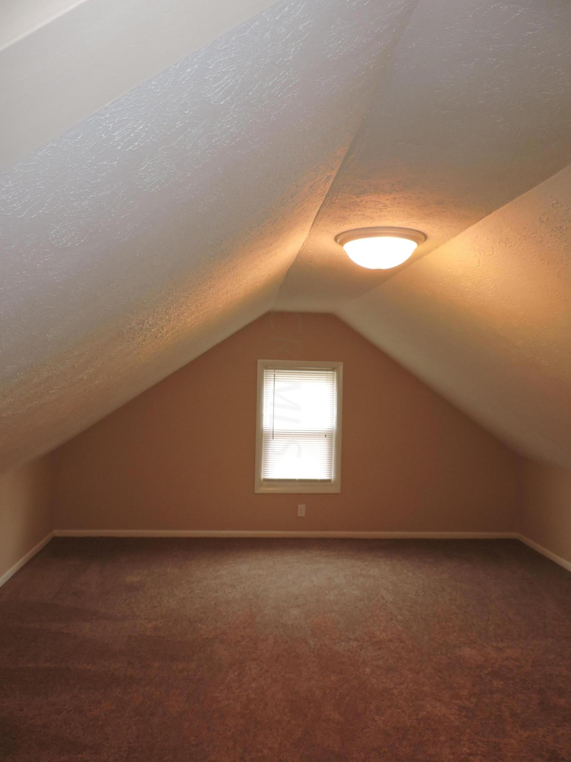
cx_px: 286
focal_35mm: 24
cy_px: 381
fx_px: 528
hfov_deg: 56.8
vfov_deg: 71.6
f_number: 3
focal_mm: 4.3
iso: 180
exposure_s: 1/40
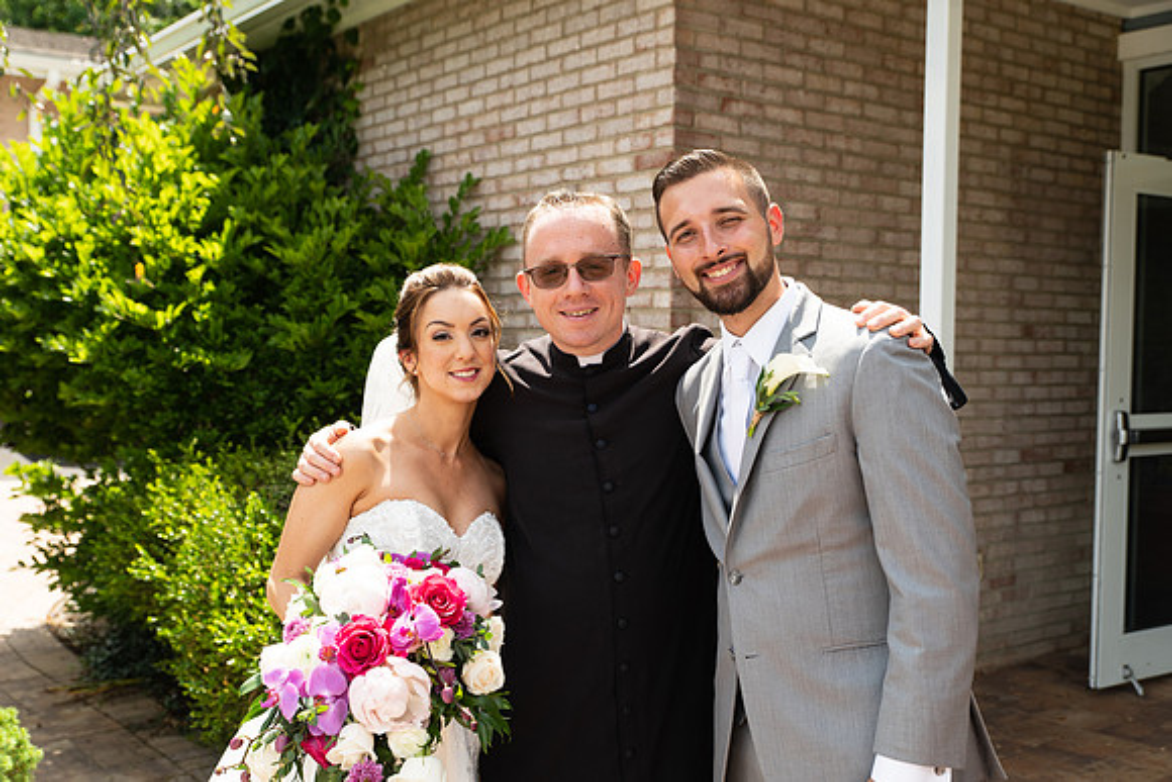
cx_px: 586
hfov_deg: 48.4
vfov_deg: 33.4
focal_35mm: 40
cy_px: 391
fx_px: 1302
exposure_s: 1/400
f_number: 4
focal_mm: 40
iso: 125
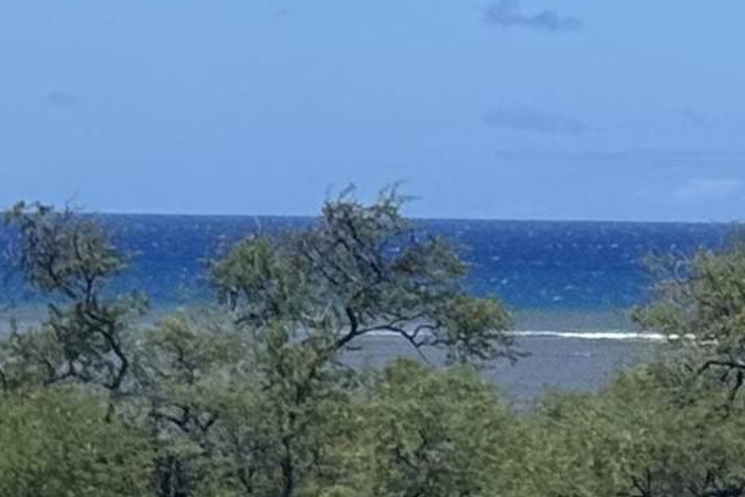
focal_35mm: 272
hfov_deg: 7.2
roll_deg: -1.7
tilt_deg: +0.8
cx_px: 1643
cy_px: 24
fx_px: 5628
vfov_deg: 5.0
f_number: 1.78
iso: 64
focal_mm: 6.76
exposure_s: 1/7092
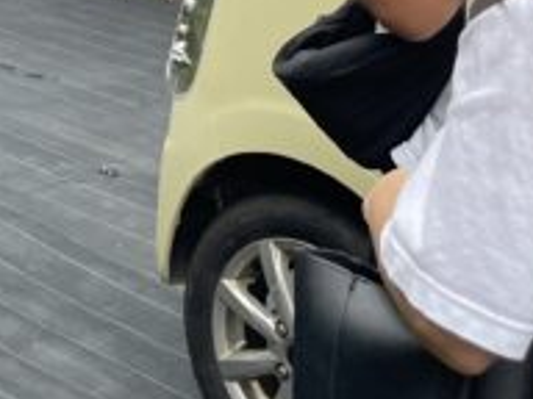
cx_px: -136
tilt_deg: -0.7
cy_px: -374
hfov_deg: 17.8
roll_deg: -0.9
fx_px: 1601
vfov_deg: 12.6
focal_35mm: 104
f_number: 1.6
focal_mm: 4.2
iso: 32
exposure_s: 1/535
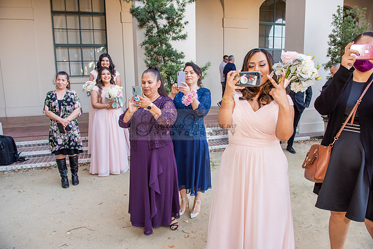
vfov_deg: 53.2
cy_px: 124
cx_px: 186
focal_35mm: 24
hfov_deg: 73.7
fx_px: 249
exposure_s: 1/200
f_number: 4.5
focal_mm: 24
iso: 640
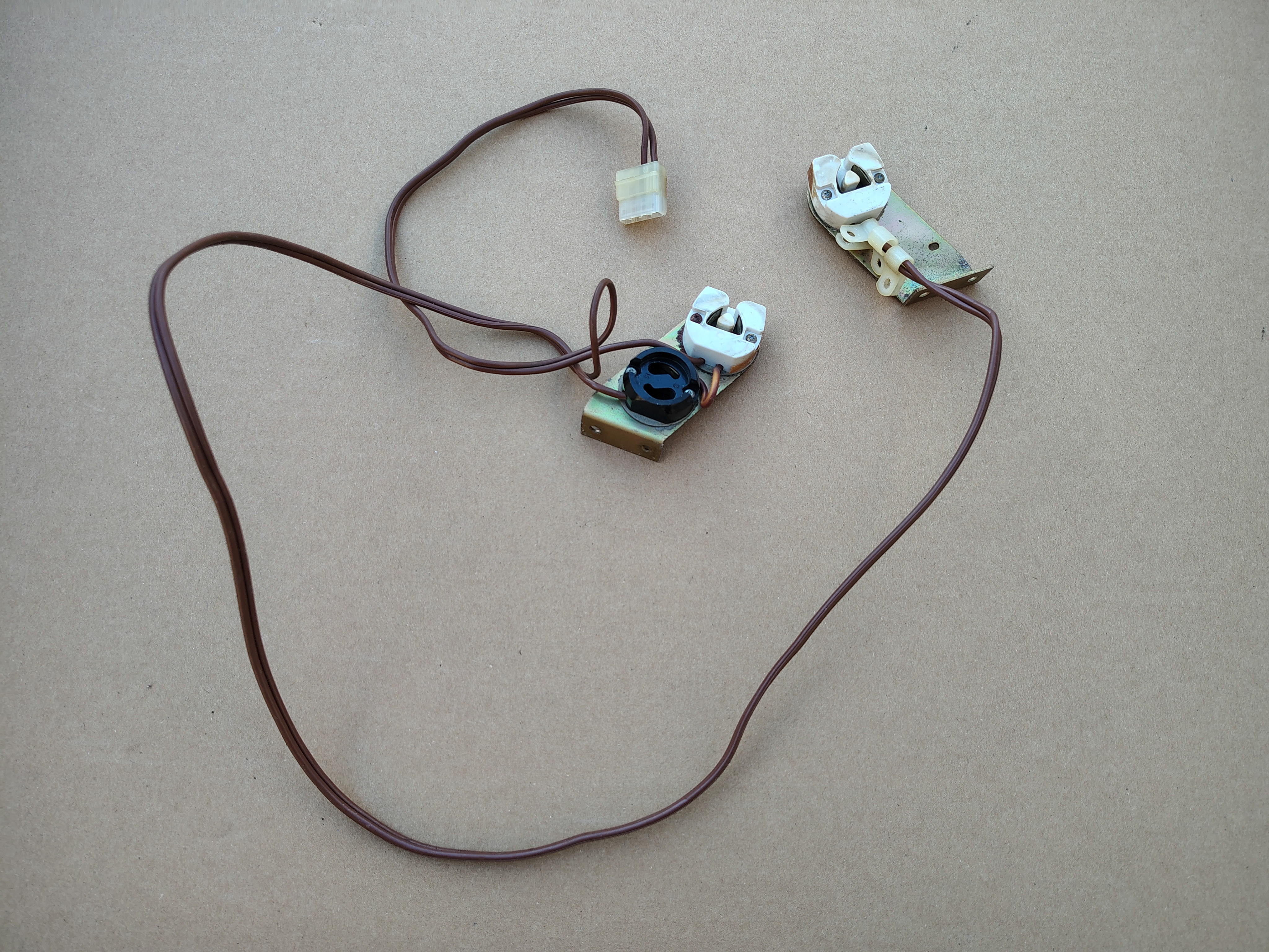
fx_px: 880
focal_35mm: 24
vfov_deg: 56.8
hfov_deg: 71.6
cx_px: 634
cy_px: 476
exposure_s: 1/100
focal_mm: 5.56
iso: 126
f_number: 1.8
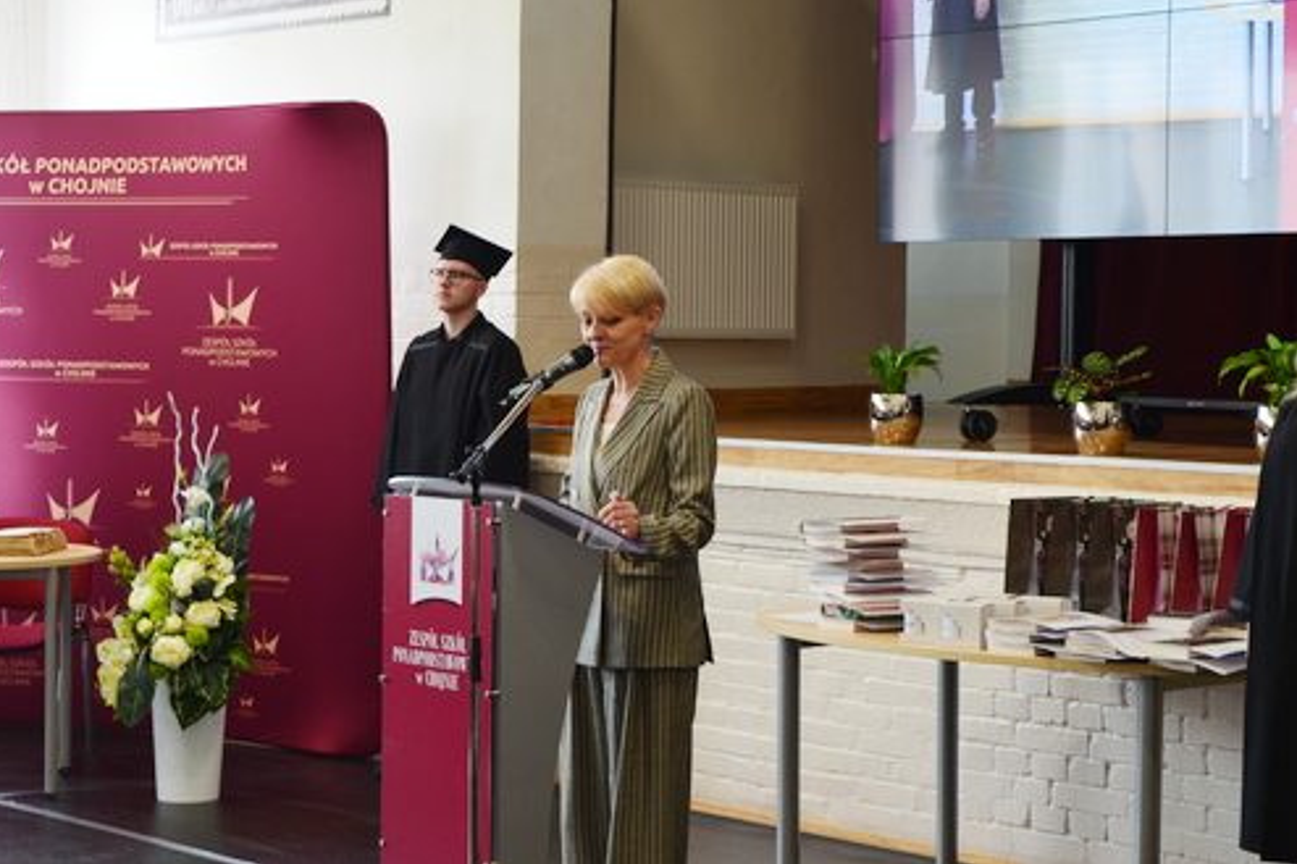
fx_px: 2845
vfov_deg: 17.3
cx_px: 643
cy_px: 429
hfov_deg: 25.7
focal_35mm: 79
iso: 400
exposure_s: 1/25
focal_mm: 52
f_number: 9
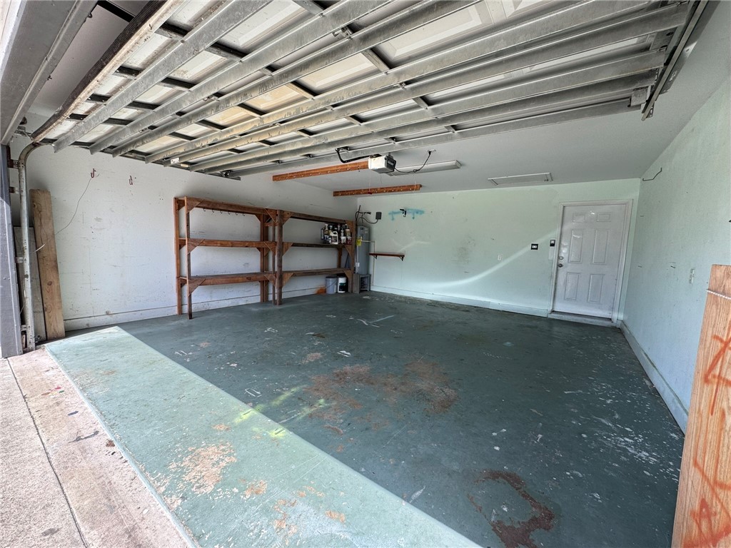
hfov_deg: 102.1
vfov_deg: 85.7
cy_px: 274
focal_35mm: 14
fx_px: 296
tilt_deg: -6.3
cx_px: 366
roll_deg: -2.3
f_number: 2.2
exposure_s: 1/239
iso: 40
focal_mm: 2.22
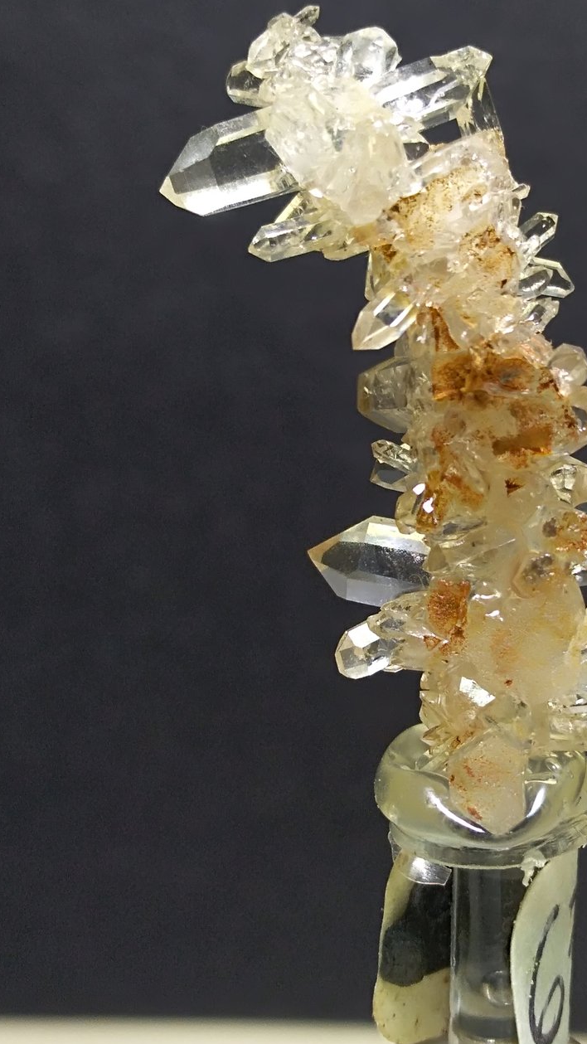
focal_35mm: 36
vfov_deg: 55.1
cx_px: 463
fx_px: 996
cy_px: 458
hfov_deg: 32.0
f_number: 2
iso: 116
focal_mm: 3.54
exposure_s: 1/30
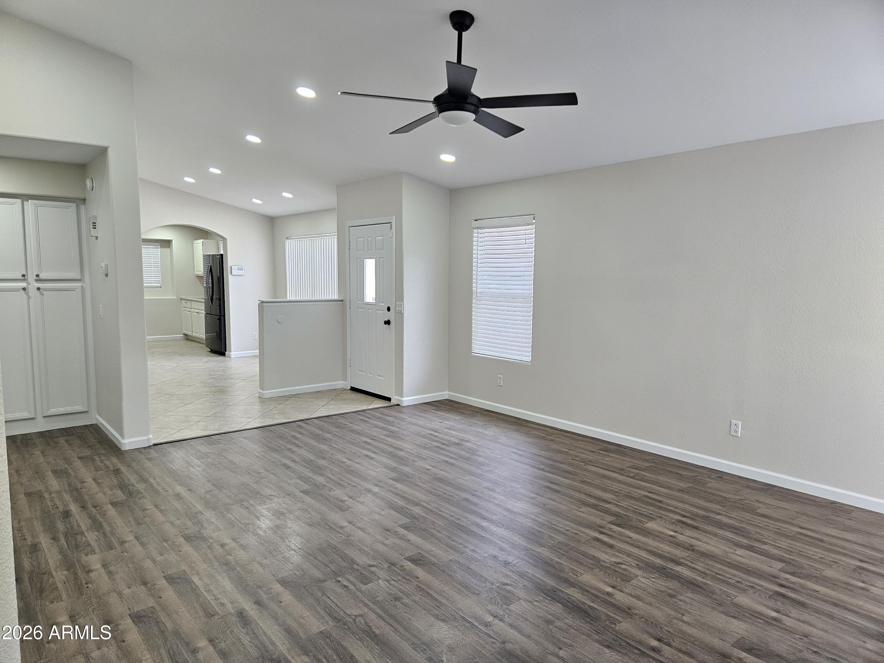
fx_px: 587
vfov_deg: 58.9
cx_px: 442
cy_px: 332
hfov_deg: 73.9
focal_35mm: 23
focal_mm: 5.4
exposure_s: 1/120
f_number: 1.8
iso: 250
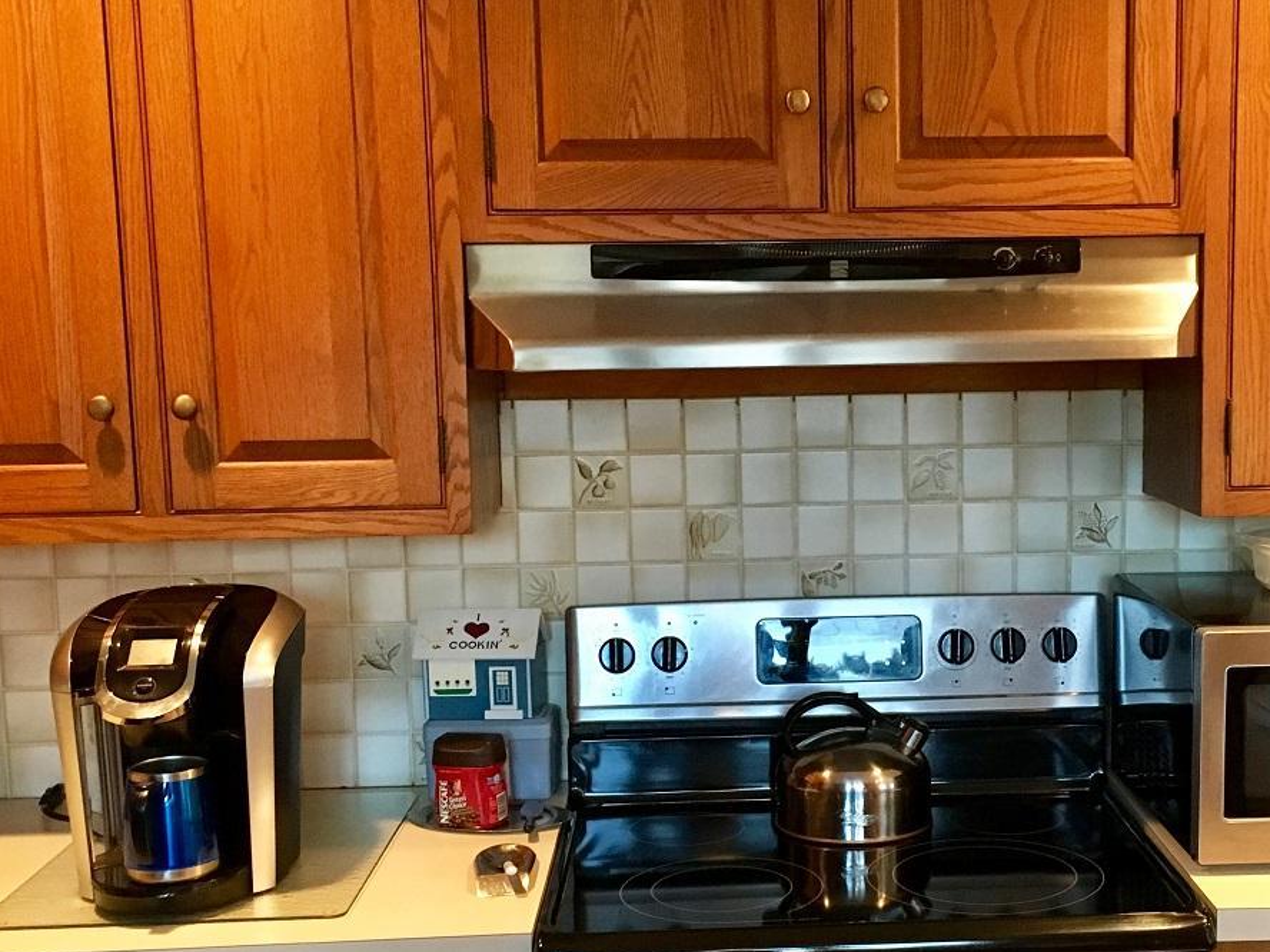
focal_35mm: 49
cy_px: 528
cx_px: 832
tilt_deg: -8.4
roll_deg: +1.5
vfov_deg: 29.7
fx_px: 1798
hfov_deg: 38.5
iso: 200
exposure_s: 1/30
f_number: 2.2
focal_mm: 4.15
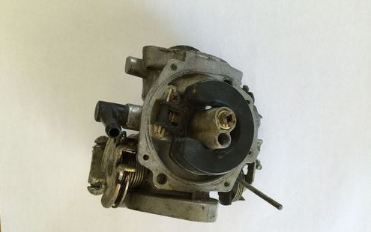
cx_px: 184
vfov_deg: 40.5
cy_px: 138
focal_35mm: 31
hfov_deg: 61.2
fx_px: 314
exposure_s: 1/30
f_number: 2.2
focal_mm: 4.15
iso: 32
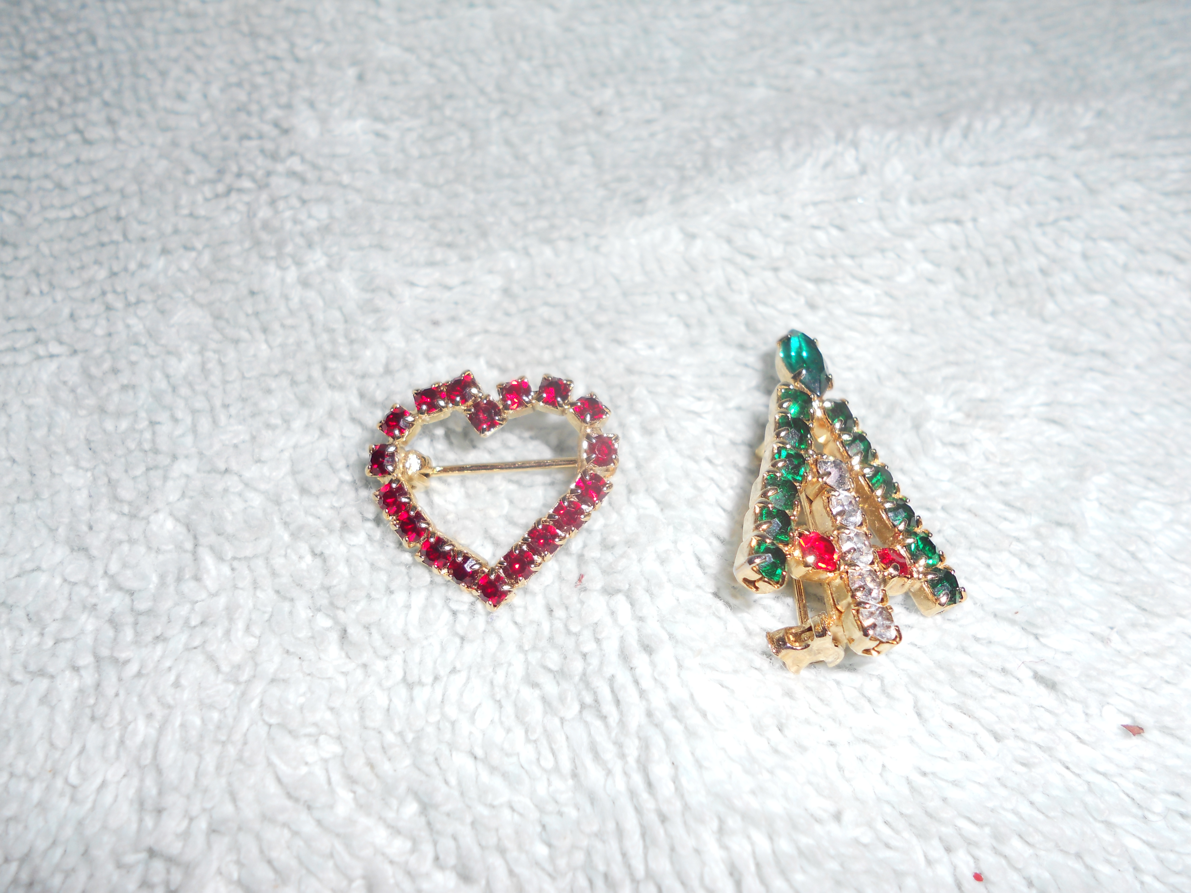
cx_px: 596
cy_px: 446
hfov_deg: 56.8
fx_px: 1101
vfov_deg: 44.2
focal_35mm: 32
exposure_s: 1/25
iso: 80
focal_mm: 5.8
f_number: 8.8
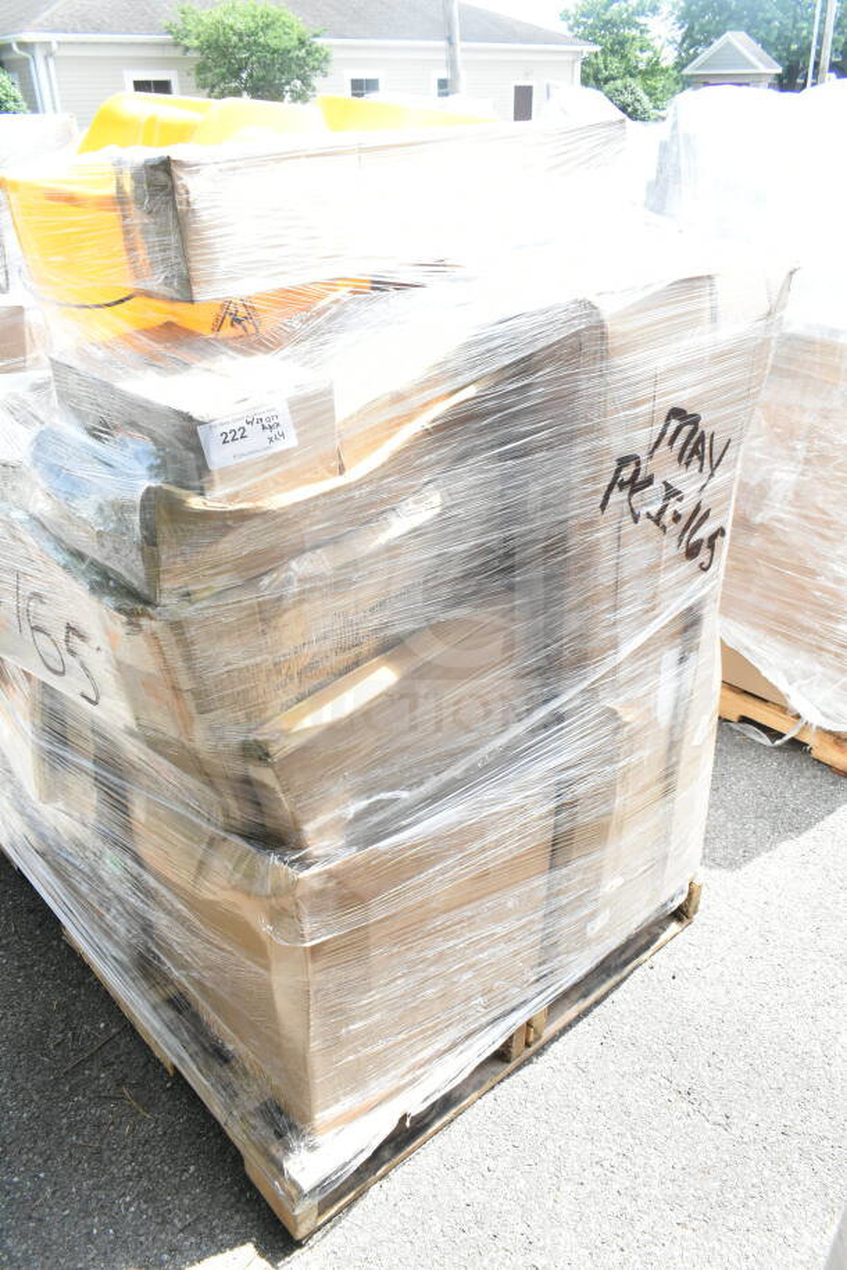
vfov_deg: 67.4
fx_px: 952
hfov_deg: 48.0
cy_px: 635
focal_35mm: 27
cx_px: 424
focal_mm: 18
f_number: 10
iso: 1600
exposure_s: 1/400
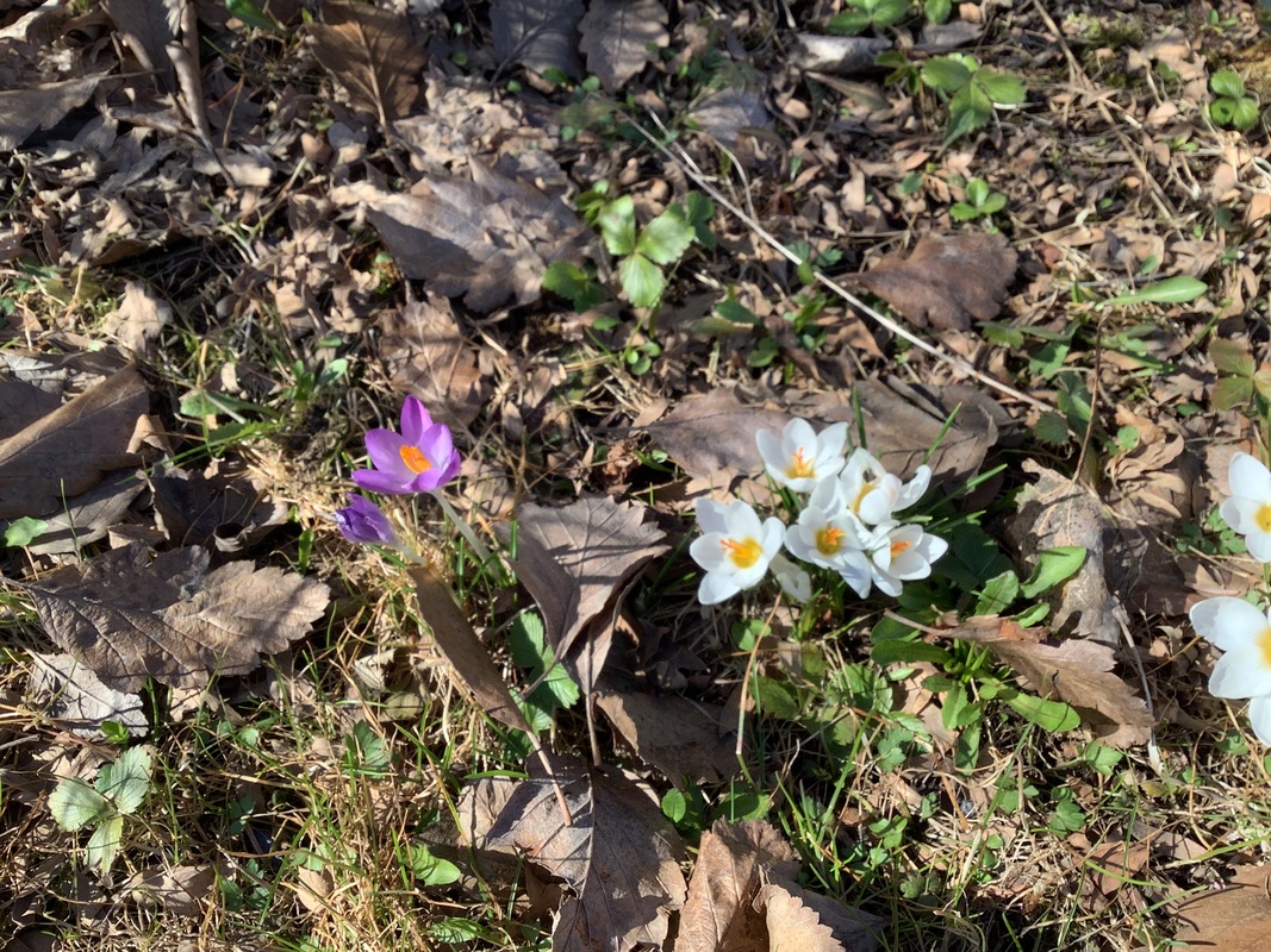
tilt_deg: -48.5
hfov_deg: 58.4
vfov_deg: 45.4
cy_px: 476
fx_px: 1138
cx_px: 636
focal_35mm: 31
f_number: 2.4
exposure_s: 1/332
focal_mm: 3.3
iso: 25
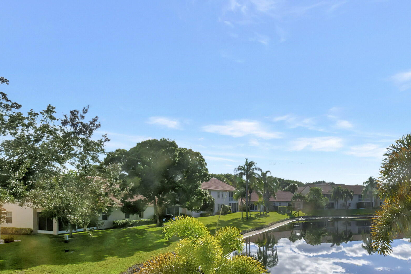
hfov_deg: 64.4
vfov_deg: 46.1
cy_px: 209
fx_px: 308
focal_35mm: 27
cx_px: 295
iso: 500
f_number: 8
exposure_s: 1/2000
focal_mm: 11.5
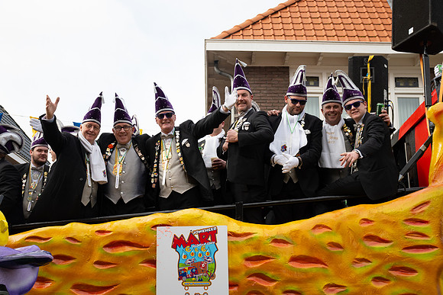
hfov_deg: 41.1
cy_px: 148
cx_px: 222
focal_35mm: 48
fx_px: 591
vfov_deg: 28.1
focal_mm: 32
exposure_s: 1/1600
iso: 400
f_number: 4
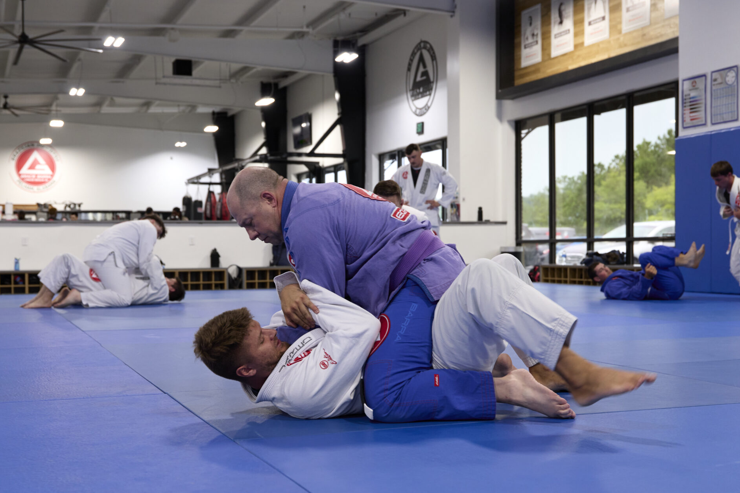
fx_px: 1007
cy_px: 278
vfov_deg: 27.5
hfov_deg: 40.3
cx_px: 343
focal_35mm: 49
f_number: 3.5
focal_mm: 36
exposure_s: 1/200
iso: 1600
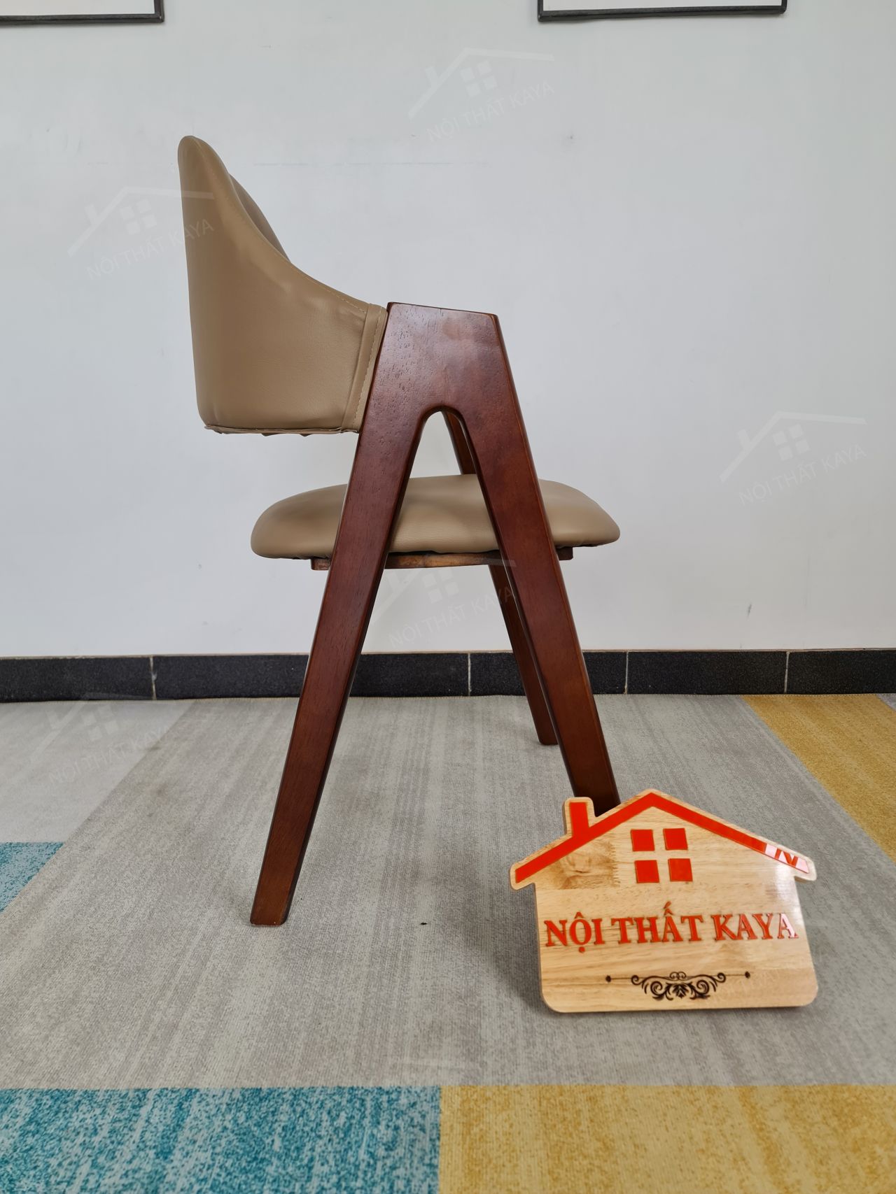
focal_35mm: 25
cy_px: 597
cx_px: 448
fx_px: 863
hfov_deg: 54.9
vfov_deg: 69.4
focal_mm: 7
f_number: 1.8
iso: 50
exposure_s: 1/100
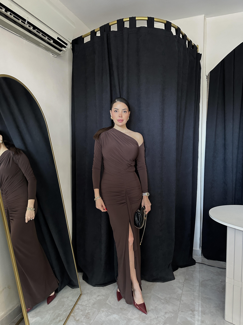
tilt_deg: -5.3
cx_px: 122
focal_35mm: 24
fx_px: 225
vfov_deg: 71.6
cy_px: 162
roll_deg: -0.8
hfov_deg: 56.8
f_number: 1.78
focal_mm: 6.86
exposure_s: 1/60
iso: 400
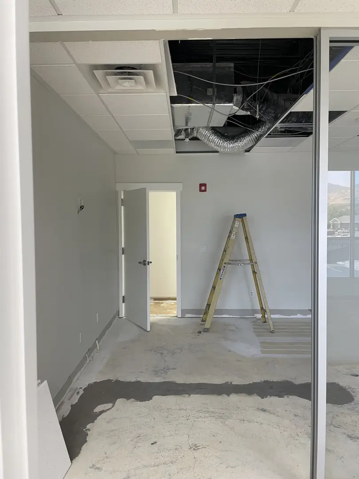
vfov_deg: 67.3
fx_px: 360
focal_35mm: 26
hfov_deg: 53.1
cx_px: 180
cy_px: 240
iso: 80
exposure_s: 1/60
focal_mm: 4.2
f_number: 1.6
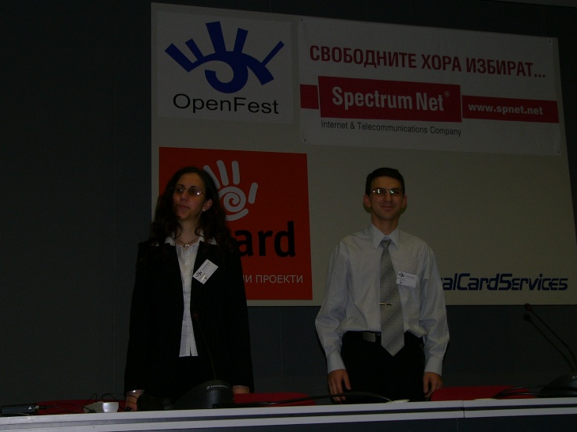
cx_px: 312
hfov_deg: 34.3
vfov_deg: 26.1
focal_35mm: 56
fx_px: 933
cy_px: 225
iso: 50
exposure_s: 1/80
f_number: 2.8
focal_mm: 8.5
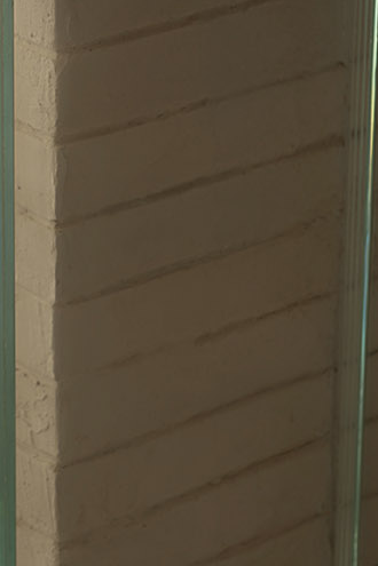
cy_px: 127
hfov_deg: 6.3
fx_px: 3433
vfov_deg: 9.4
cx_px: -82
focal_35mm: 218
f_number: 4
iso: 200
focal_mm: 75
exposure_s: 1.6
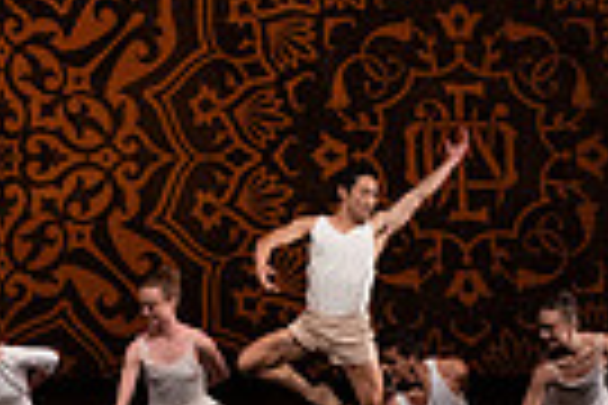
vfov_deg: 3.2
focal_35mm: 431
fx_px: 7279
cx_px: -266
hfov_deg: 4.8
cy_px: -70
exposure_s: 1/400
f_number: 8
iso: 6400
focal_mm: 100
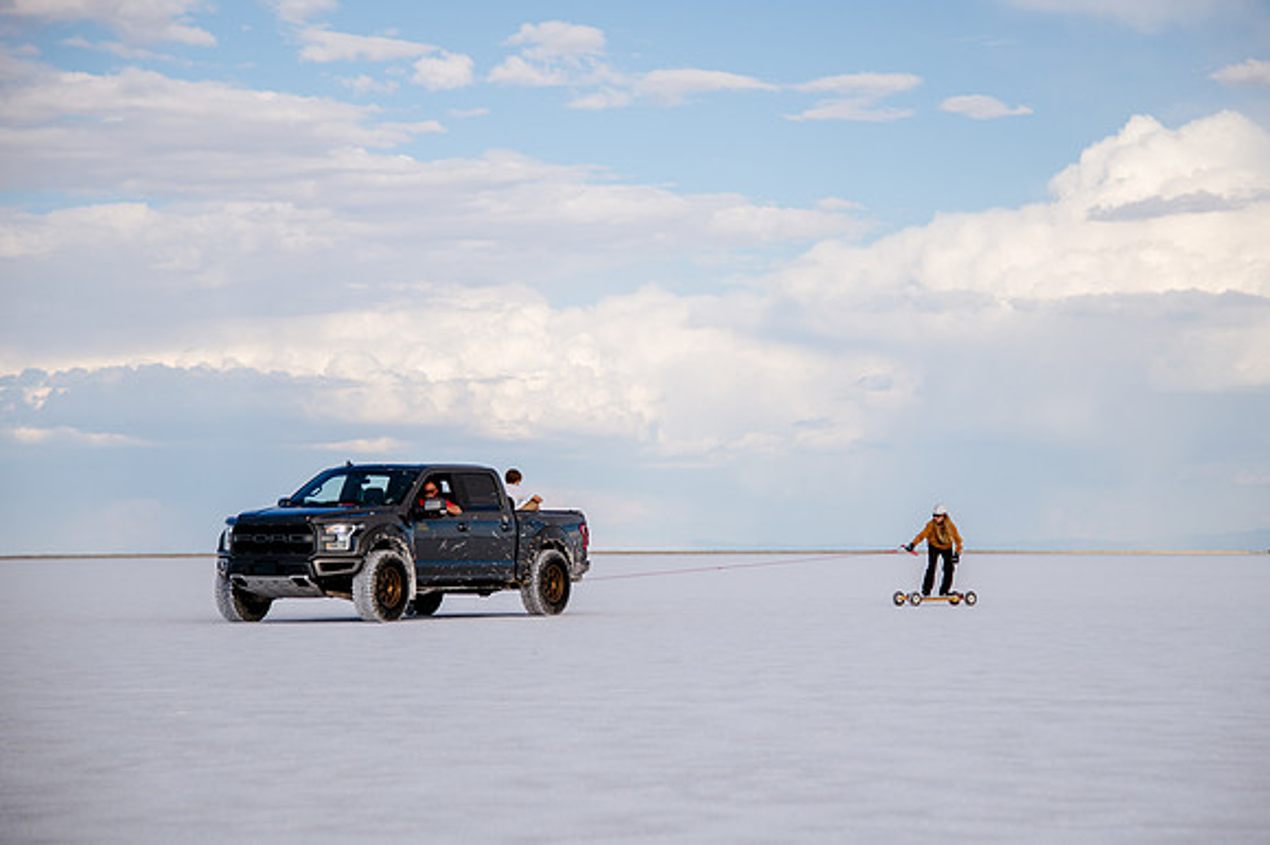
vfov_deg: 14.2
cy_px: 413
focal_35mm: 96
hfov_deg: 21.3
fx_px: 3382
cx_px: 674
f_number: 4
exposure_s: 1/4000
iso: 200
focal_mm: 82
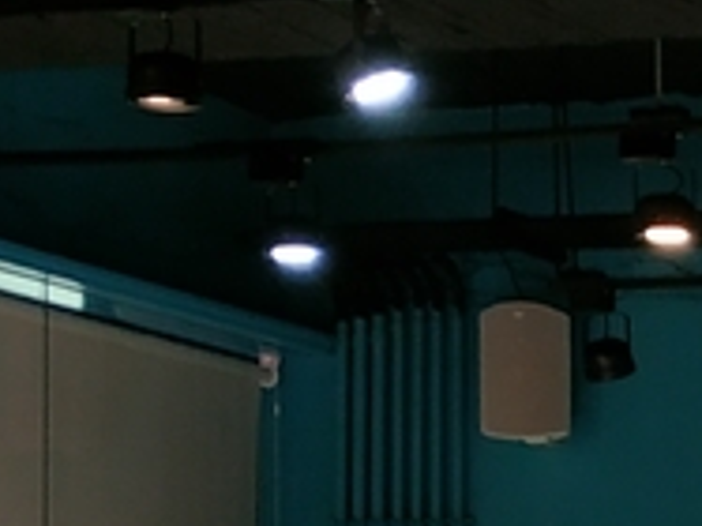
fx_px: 1824
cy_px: 960
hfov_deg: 17.5
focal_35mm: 90
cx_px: 1276
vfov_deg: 14.4
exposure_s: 1/30
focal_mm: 3.94
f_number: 1.9
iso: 250
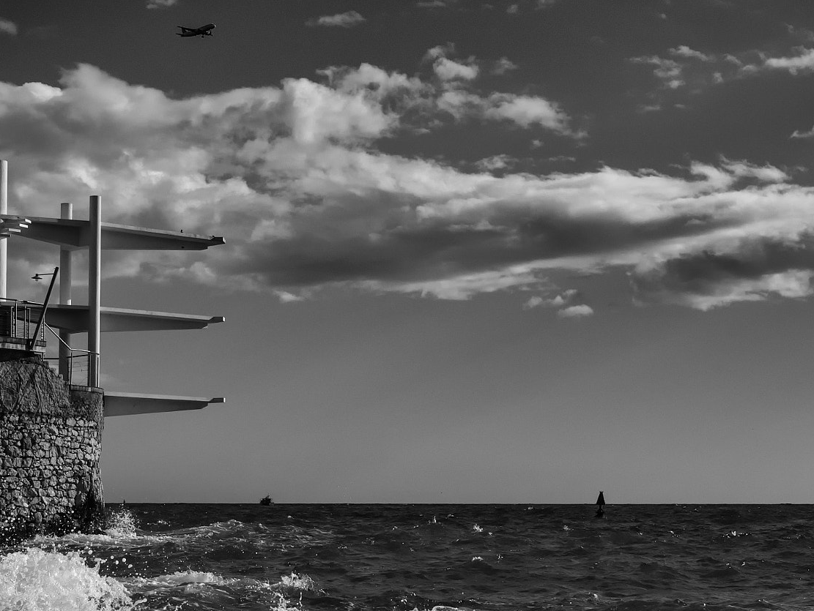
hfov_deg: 26.9
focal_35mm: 72
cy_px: 362
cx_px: 308
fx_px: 1694
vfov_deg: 20.4
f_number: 5
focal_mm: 25
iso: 200
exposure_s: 1/8000
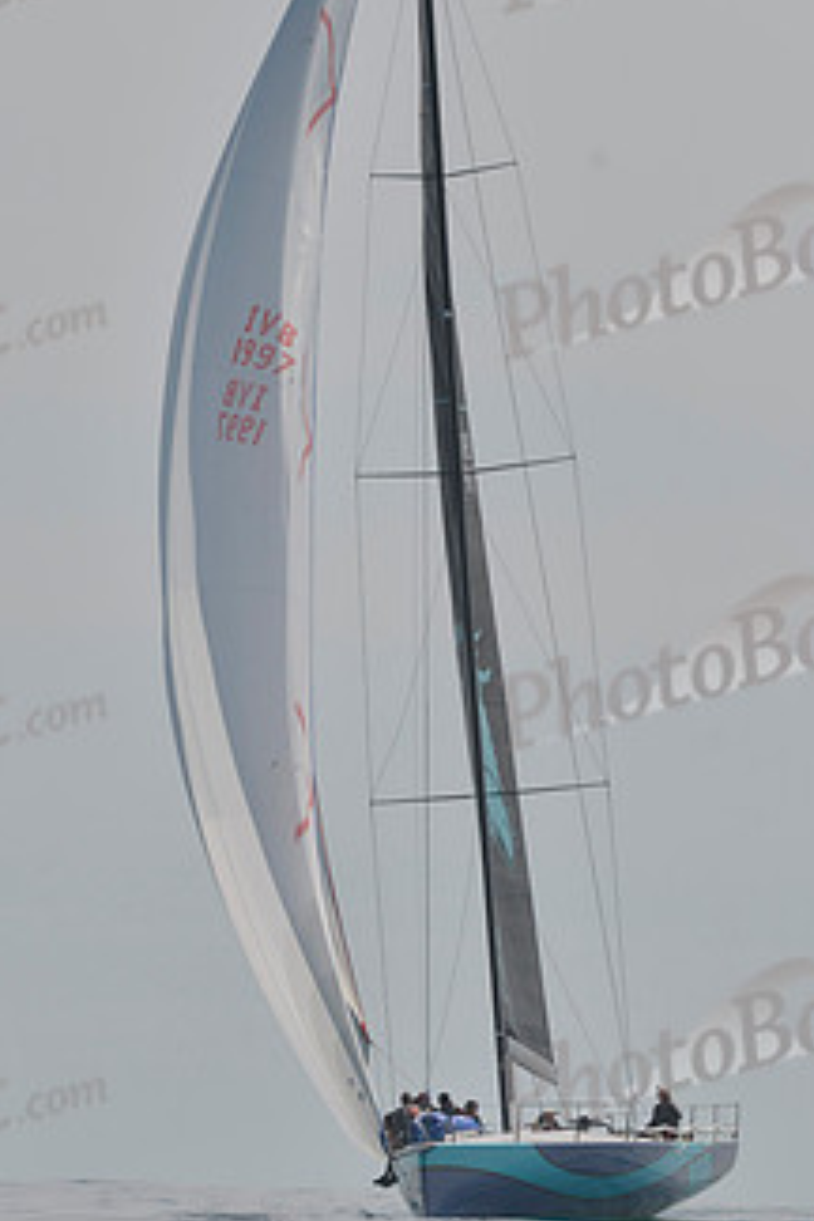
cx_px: 303
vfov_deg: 3.8
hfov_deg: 2.6
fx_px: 18212
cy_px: 513
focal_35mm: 537
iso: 280
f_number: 8
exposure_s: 1/1600
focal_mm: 300
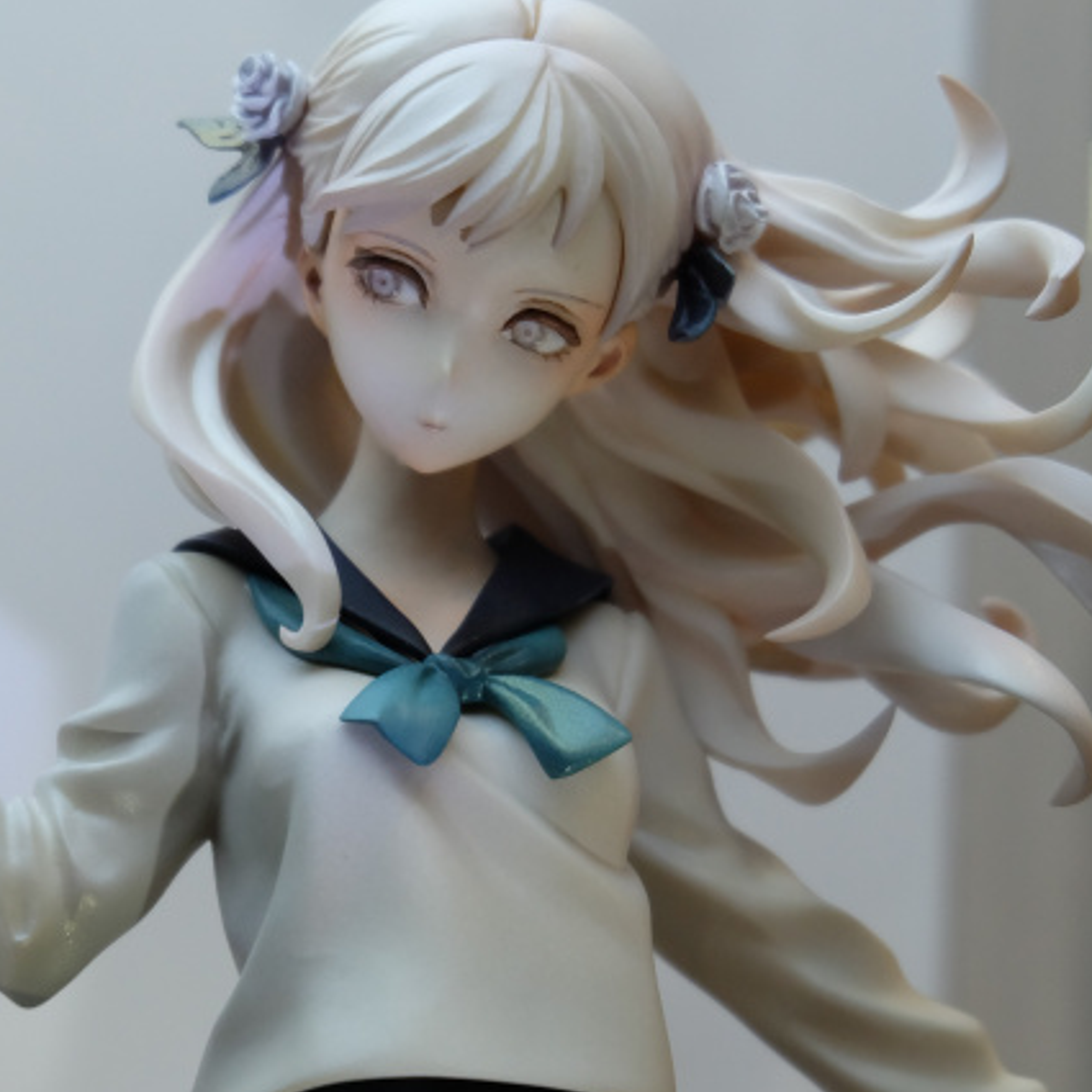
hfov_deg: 14.5
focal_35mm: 120
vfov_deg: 14.5
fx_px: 4283
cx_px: 412
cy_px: 732
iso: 1250
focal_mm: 50
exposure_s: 1/125
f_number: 5.6
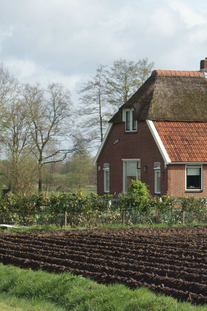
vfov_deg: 8.3
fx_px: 2130
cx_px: 207
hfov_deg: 5.6
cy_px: 156
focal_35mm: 247
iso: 100
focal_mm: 110
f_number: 5.6
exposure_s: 1/200
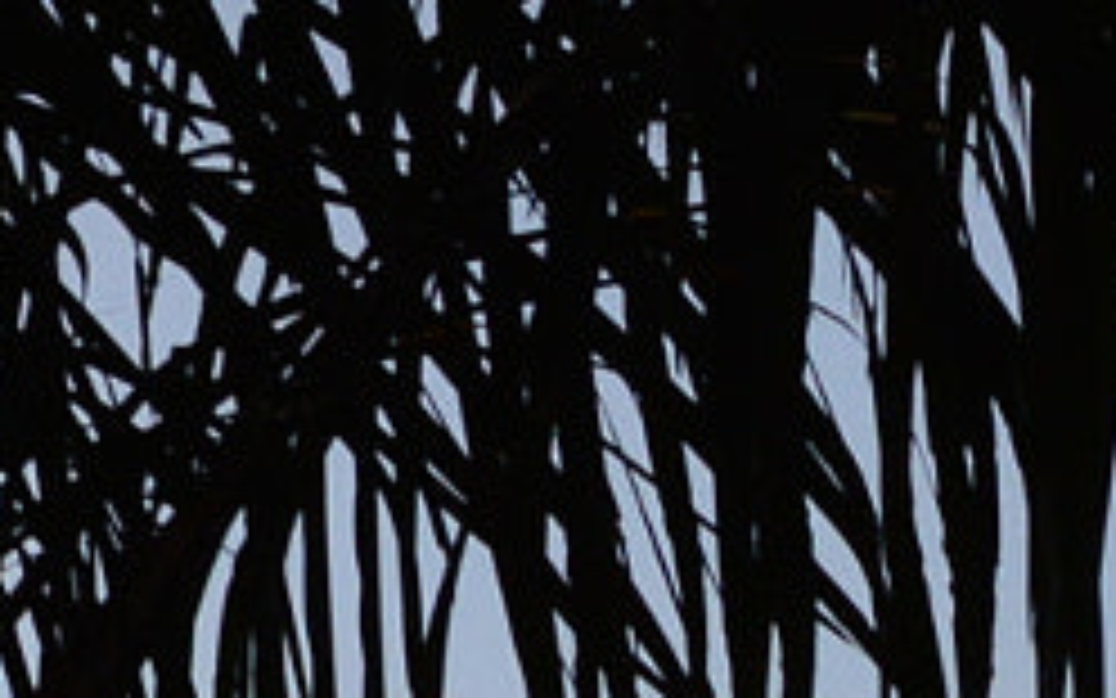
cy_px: 1819
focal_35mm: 237
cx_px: 1256
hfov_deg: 8.8
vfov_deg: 5.3
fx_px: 7208
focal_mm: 24
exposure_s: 1/250
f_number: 10
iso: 400
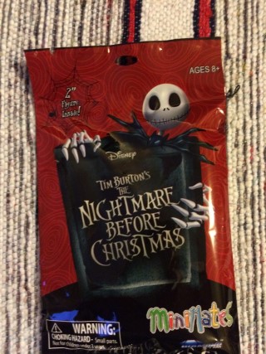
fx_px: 297
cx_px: 133
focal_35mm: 29
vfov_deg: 61.7
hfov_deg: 48.2
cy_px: 177
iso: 400
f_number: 2.2
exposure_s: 1/17
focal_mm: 4.15
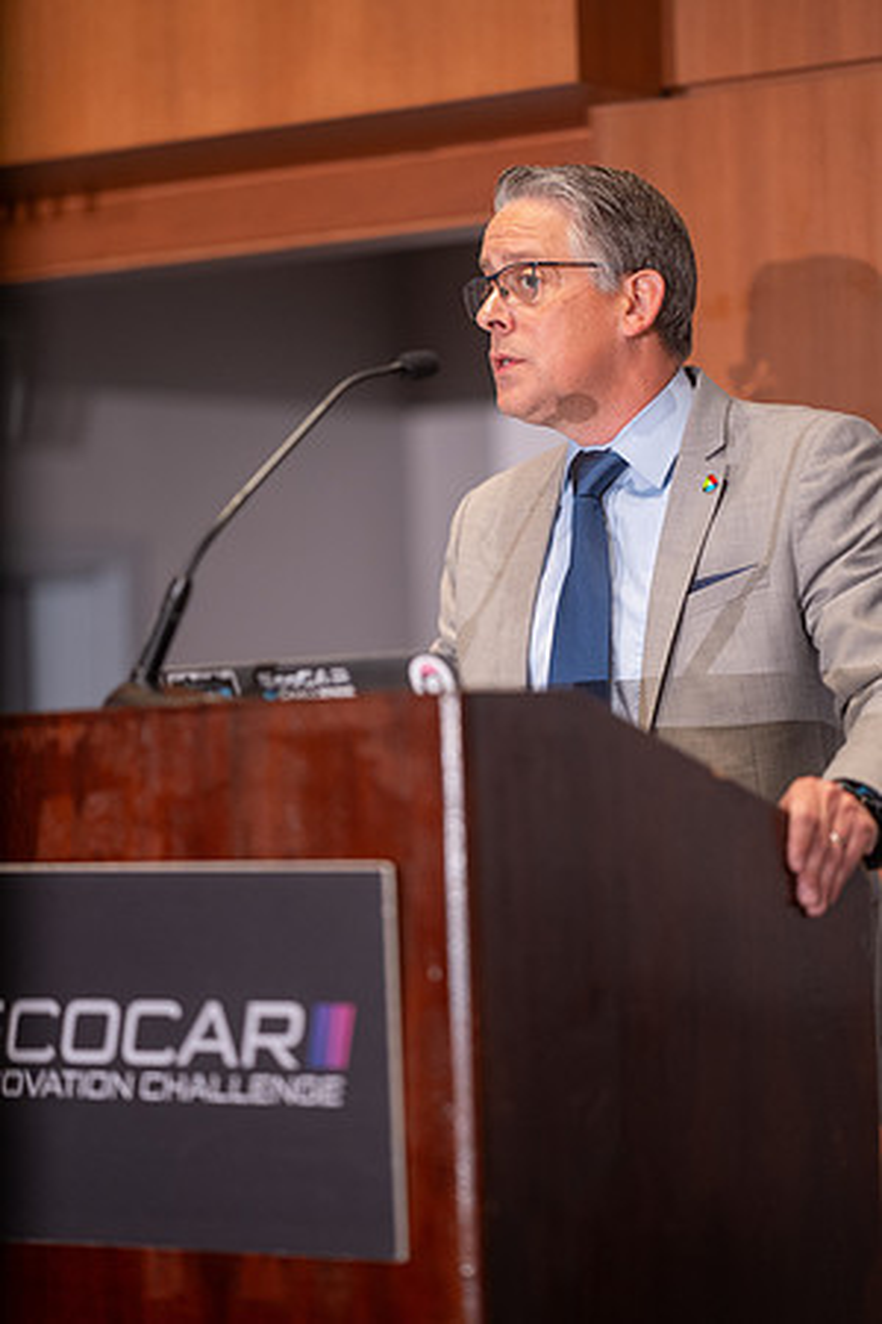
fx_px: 4961
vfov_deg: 15.2
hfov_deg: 10.2
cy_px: 662
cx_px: 441
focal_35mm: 135
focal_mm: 135
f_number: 1.8
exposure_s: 1/200
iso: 1600
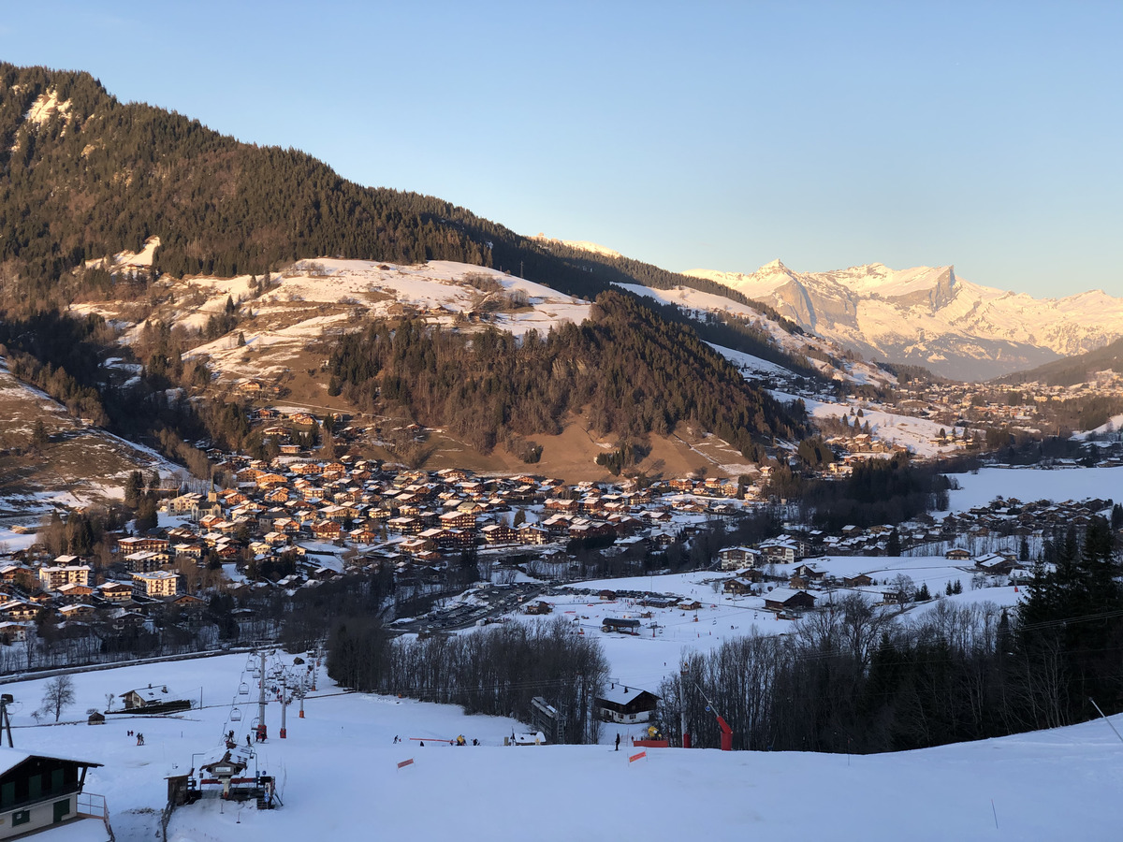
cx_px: 562
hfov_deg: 36.8
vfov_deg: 28.0
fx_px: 1687
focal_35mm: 52
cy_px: 421
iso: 16
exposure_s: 1/273
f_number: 2.4
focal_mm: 6
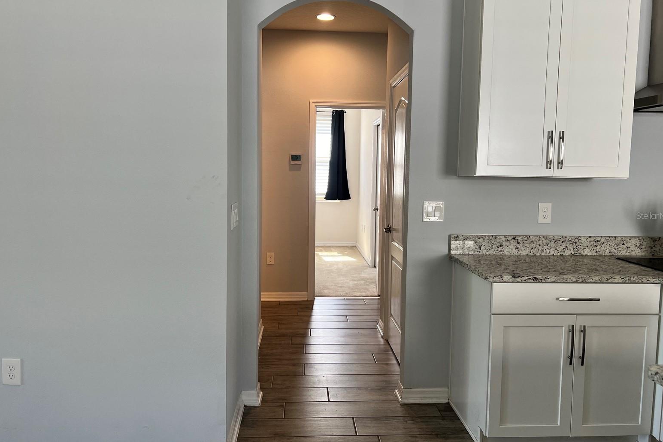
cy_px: 215
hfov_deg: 65.5
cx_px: 333
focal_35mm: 28
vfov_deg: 46.4
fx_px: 516
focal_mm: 5.7
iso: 80
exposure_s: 1/120
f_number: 1.5
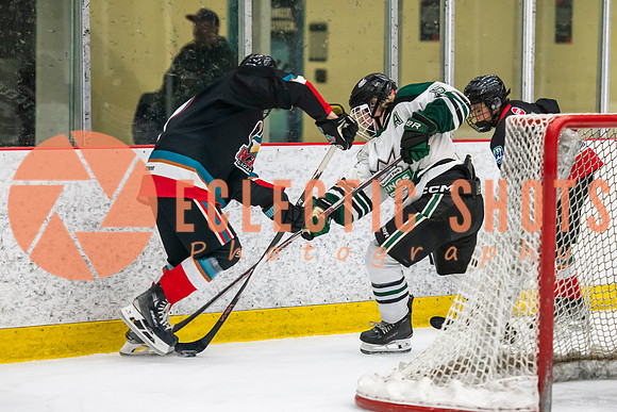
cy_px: 214
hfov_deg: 9.6
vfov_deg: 6.4
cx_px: 346
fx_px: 3681
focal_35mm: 215
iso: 2000
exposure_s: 1/640
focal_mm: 150
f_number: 3.2
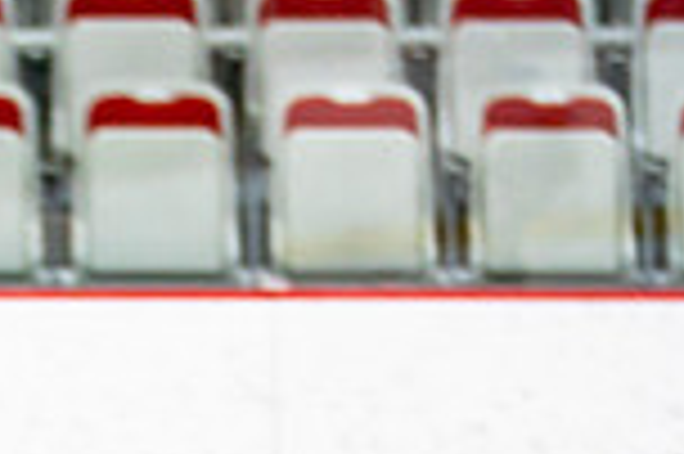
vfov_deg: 2.3
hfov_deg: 3.4
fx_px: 11331
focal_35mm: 597
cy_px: 931
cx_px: -250
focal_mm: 123
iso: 400
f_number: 2.8
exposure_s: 1/640
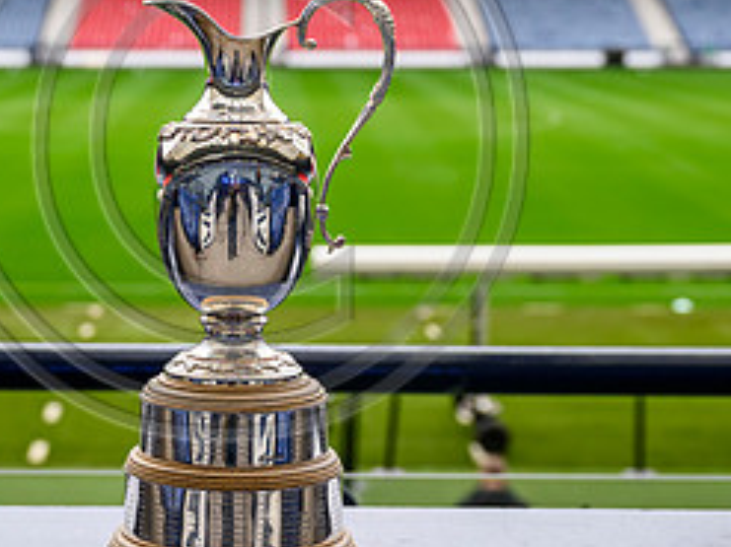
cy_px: 135
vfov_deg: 15.5
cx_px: 222
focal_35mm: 95
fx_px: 2005
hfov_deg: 20.6
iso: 500
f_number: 4
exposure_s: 1/160
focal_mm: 42
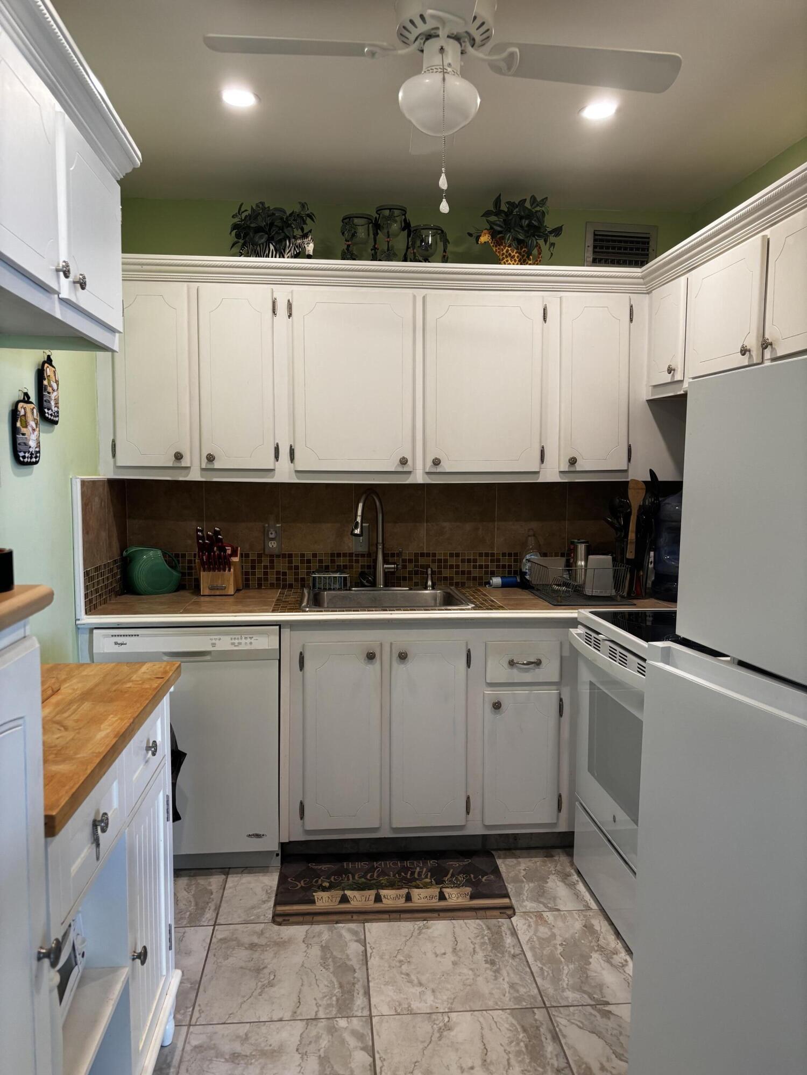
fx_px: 808
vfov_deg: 67.3
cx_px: 404
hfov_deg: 53.1
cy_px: 538
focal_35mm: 26
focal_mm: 5.96
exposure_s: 1/60
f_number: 1.6
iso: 100
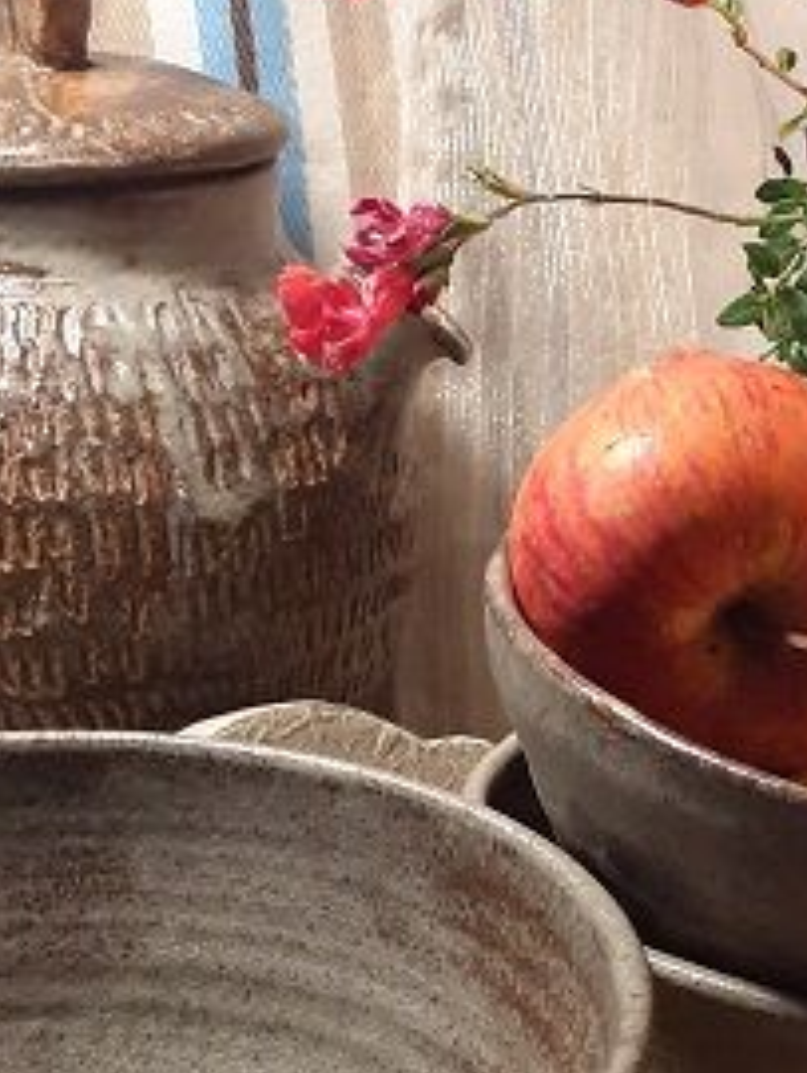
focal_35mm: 80
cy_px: 1025
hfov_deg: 18.4
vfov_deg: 23.5
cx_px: 572
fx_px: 2483
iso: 125
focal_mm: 3.6
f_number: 1.9
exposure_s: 1/50
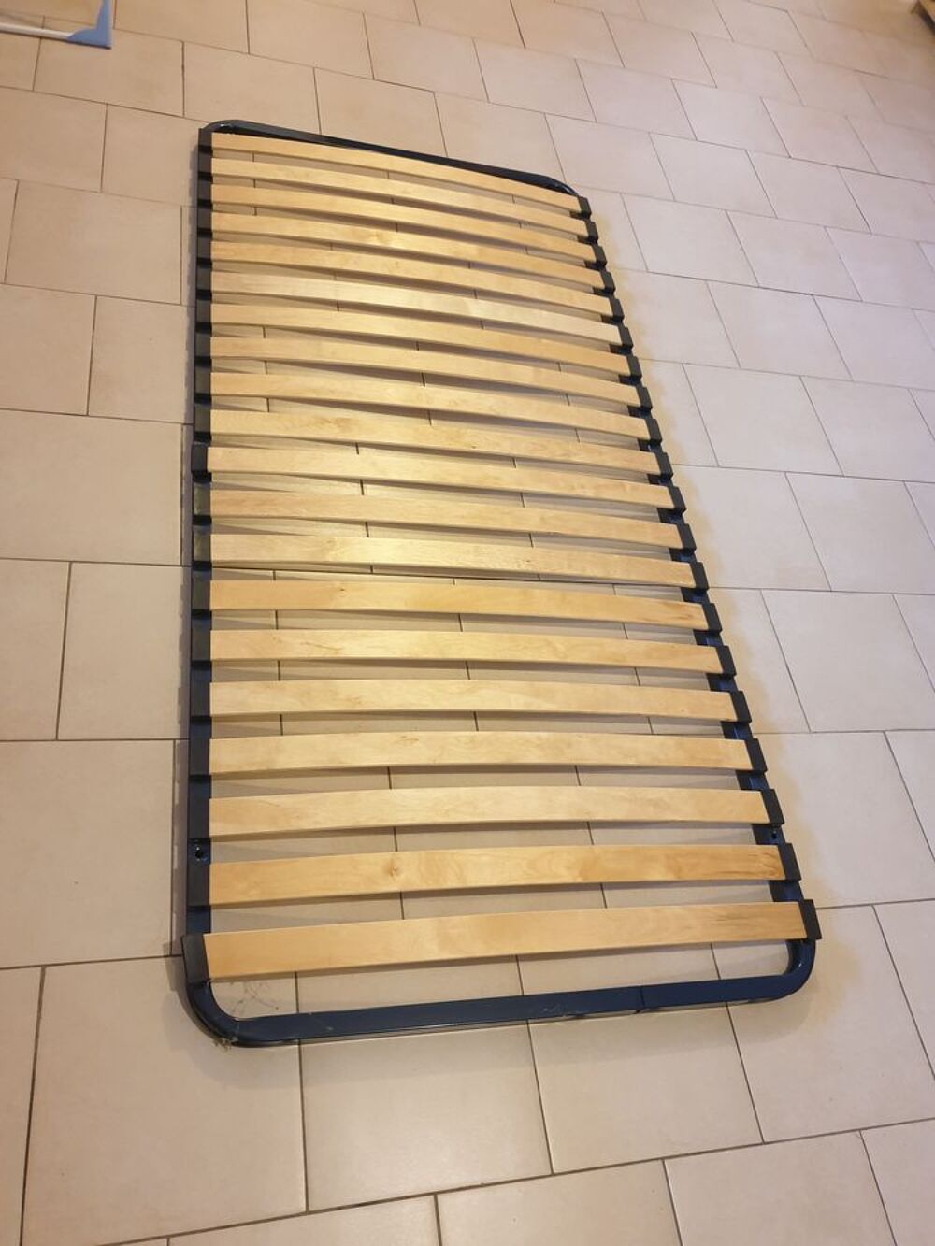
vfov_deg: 67.3
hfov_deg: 53.1
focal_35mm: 26
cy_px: 623
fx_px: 936
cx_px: 468
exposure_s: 1/33
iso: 250
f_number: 1.5
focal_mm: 4.3
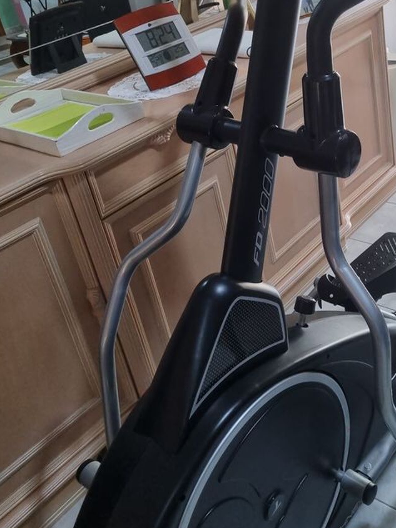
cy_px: 173
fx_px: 625
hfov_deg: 34.5
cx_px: 290
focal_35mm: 41
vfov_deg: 45.0
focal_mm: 5.4
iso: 200
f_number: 1.8
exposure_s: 1/50
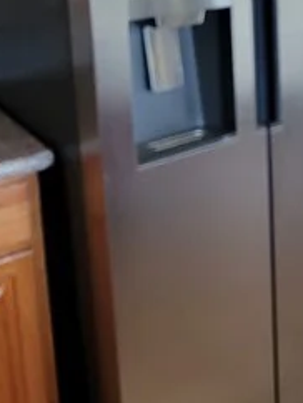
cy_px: 23
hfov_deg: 24.7
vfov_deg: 32.7
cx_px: 335
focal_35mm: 55
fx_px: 641
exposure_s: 1/60
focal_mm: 2.2
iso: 200
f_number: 2.2
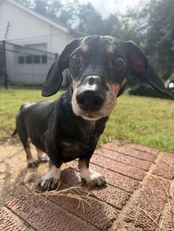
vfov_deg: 71.6
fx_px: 161
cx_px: 87
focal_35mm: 24
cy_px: 116
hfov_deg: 56.8
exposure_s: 1/2232
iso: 80
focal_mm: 6.76
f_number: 1.78
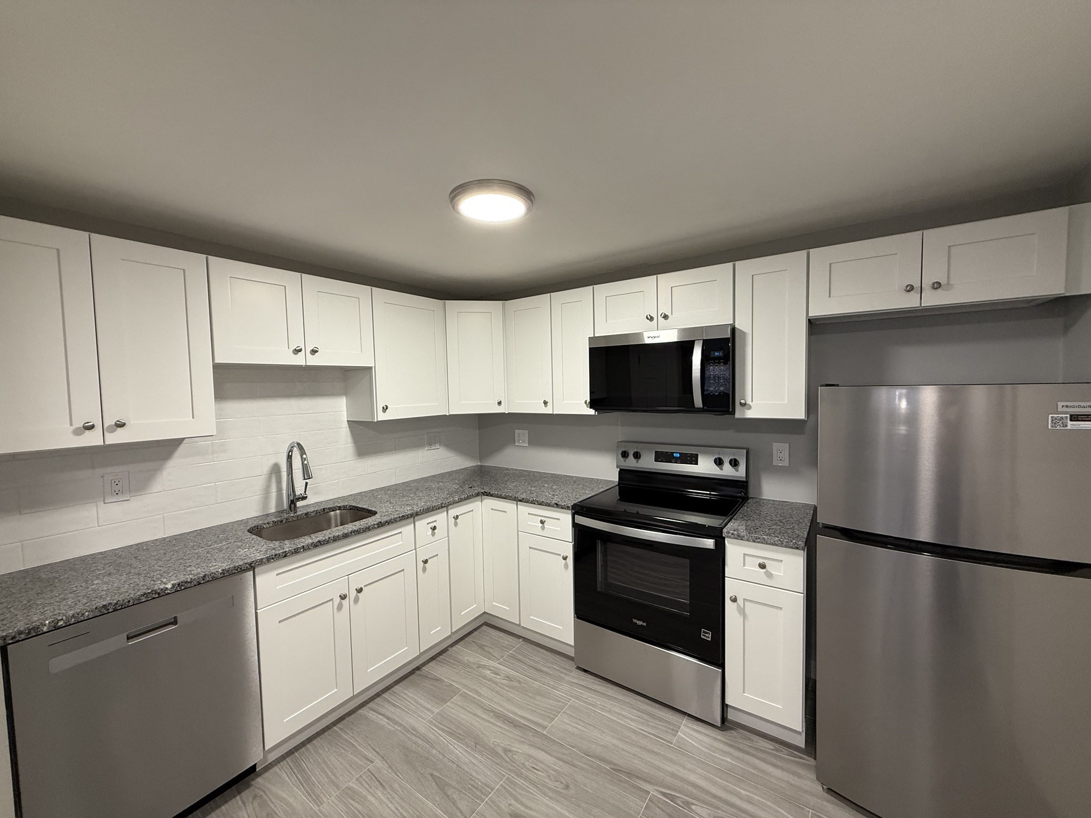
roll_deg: +1.2
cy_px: 409
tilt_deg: -3.2
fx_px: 441
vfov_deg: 85.7
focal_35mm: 14
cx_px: 546
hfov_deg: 102.1
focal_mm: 2.22
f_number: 2.2
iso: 200
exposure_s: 1/60
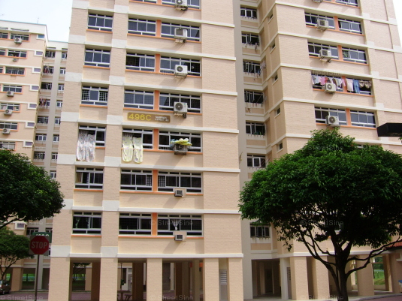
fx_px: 418
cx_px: 206
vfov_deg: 39.6
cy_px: 149
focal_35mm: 36
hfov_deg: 51.4
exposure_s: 1/272
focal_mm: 5.95
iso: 50
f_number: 5.8
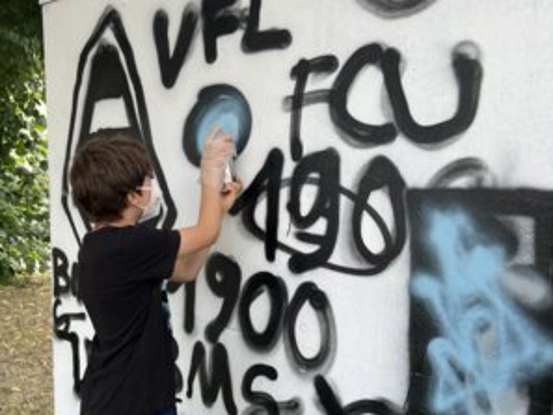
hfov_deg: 52.3
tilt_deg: -5.9
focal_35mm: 35
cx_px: 222
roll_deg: +1.3
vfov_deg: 40.7
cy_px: 205
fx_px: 559
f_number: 1.5
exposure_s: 1/547
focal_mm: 5.7
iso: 50
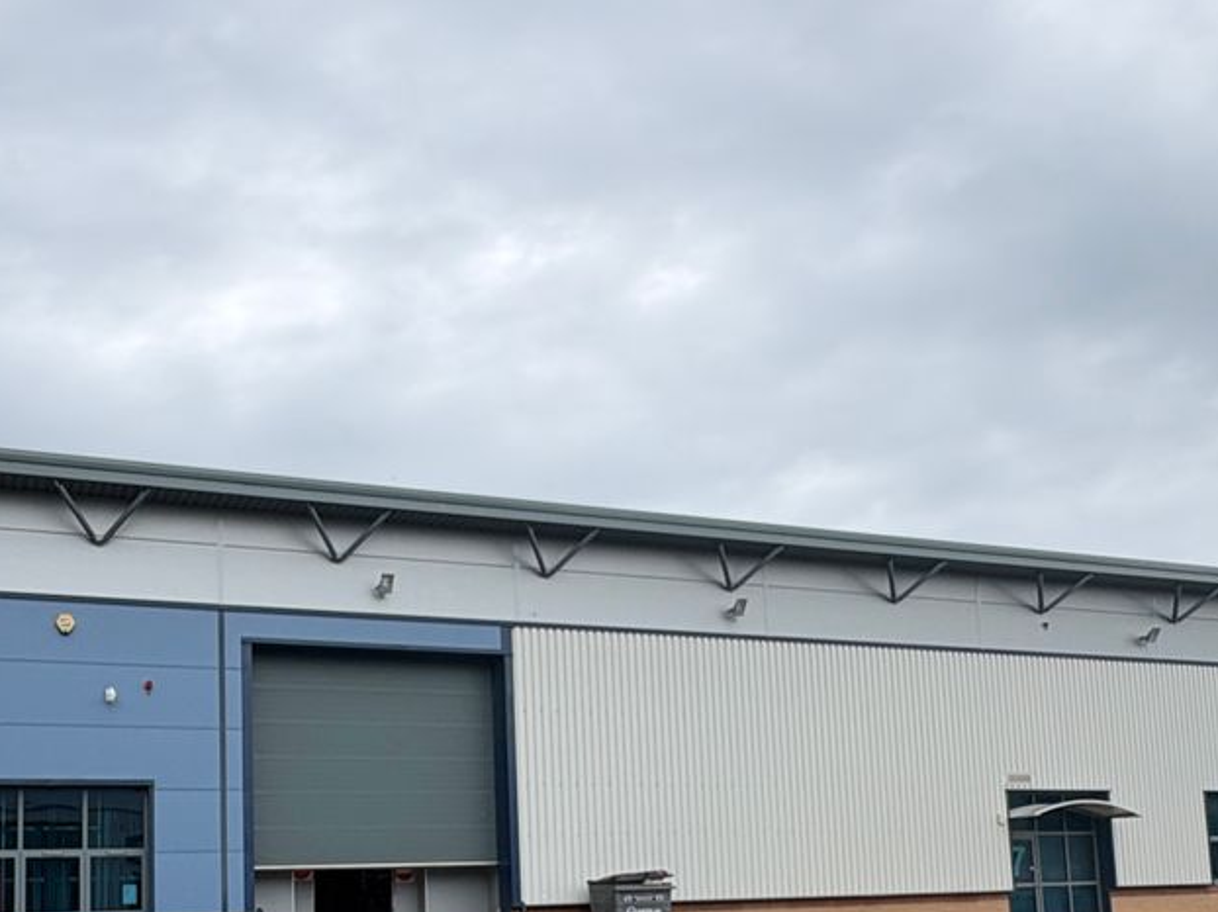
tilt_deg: +5.2
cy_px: 776
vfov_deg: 50.2
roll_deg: +1.5
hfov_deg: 66.9
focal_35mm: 25
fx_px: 879
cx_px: 376
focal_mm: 2.22
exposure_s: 1/693
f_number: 2.2
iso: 50
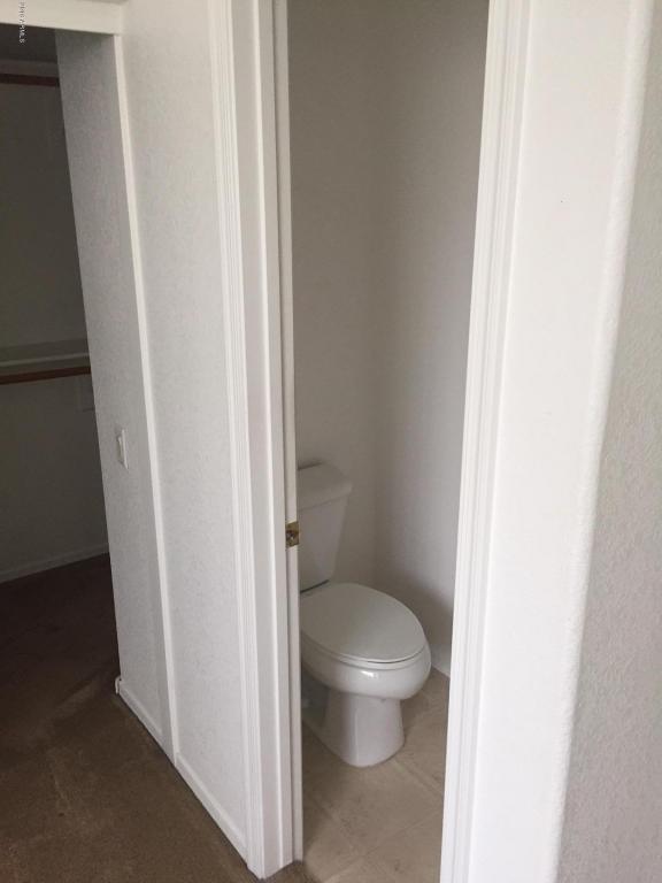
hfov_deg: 48.2
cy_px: 442
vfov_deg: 61.7
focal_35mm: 29
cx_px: 331
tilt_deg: -18.6
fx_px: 739
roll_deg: -0.9
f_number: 2.2
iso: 50
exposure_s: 1/30
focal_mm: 4.15
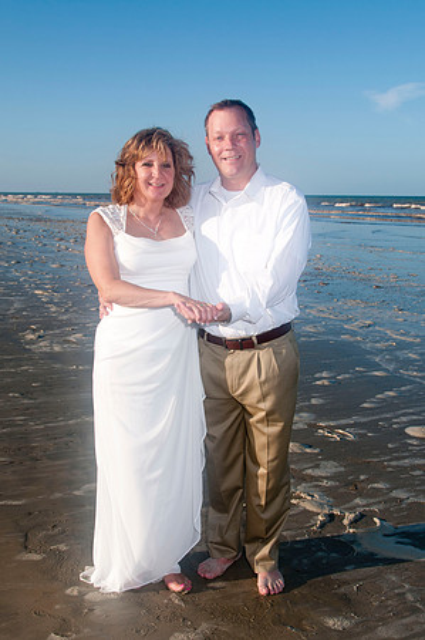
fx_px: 692
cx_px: 212
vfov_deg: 49.6
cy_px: 320
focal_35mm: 39
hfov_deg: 34.1
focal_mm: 26
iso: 100
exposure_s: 1/250
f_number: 11
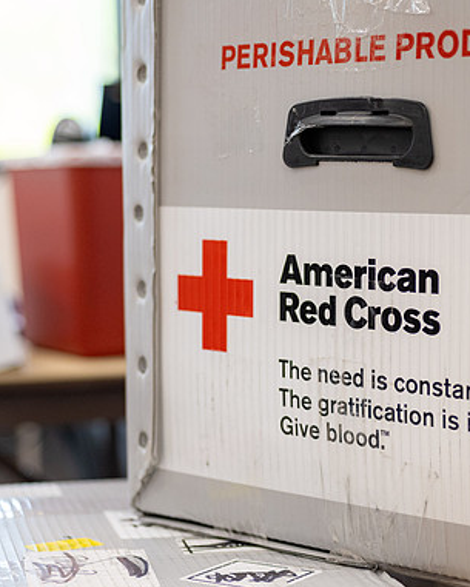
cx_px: 278
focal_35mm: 91
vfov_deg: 21.0
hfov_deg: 16.9
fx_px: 1582
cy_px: 301
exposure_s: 1/200
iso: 1000
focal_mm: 60
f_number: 3.2
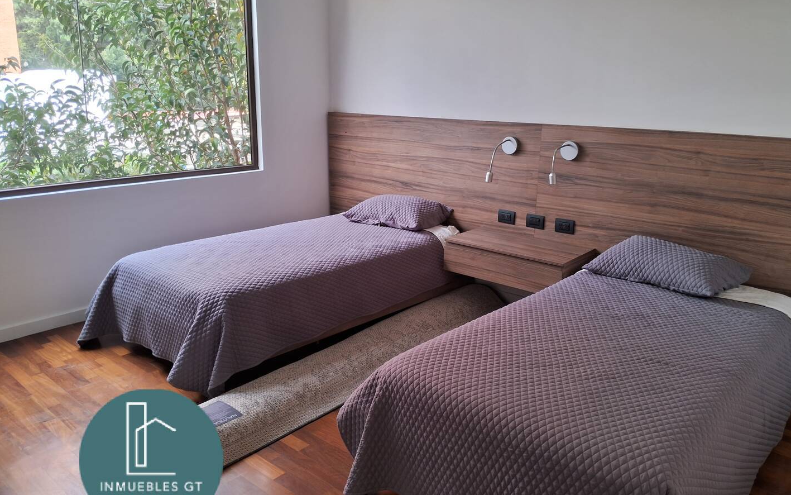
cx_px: 401
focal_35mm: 28
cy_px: 234
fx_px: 604
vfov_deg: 44.5
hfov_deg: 66.5
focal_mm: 3.98
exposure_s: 1/40
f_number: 1.8
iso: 32
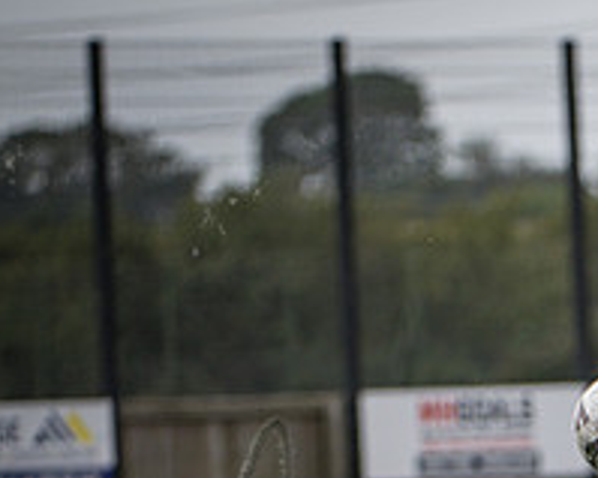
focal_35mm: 637
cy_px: 646
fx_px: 11268
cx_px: 837
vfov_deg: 2.4
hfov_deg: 3.0
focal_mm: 200
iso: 400
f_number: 4
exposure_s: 1/1600
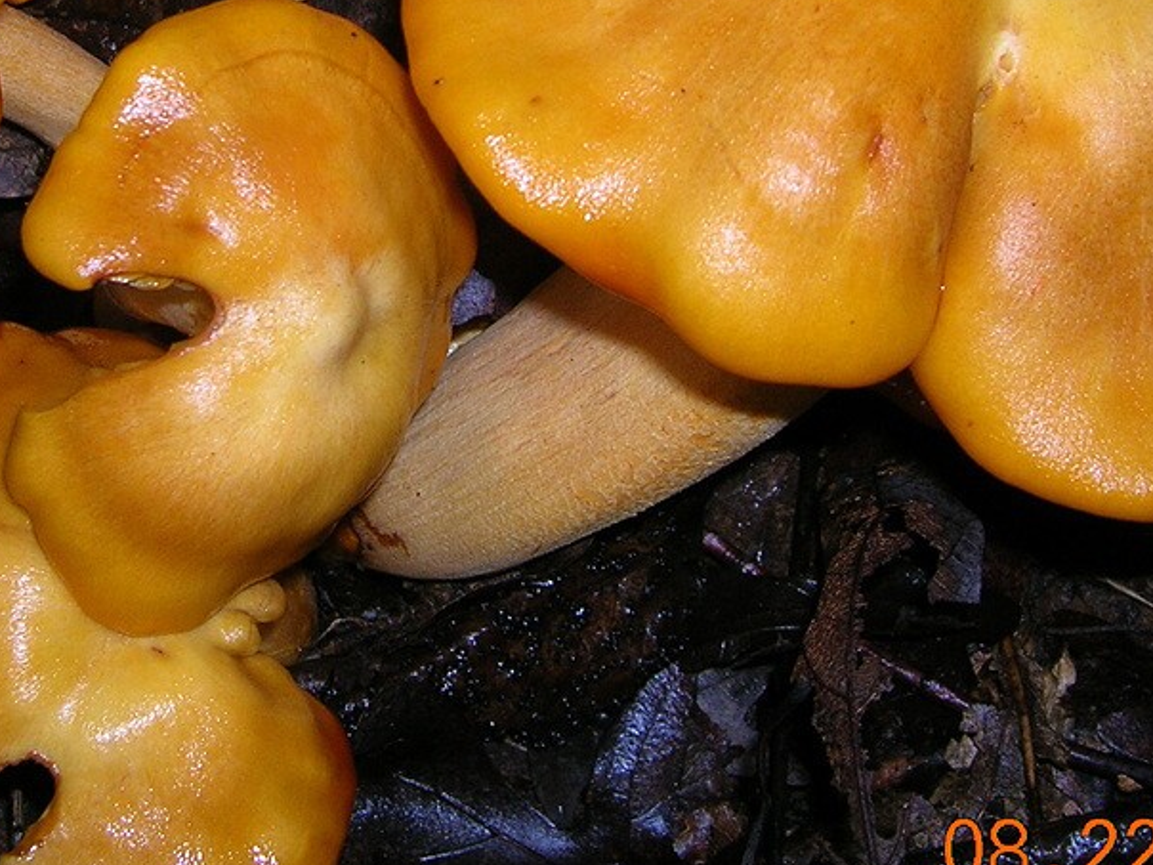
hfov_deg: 26.8
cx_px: 340
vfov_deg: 20.1
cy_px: 124
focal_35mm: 72
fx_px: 2398
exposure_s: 1/60.1
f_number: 2.9
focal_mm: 5.7
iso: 50
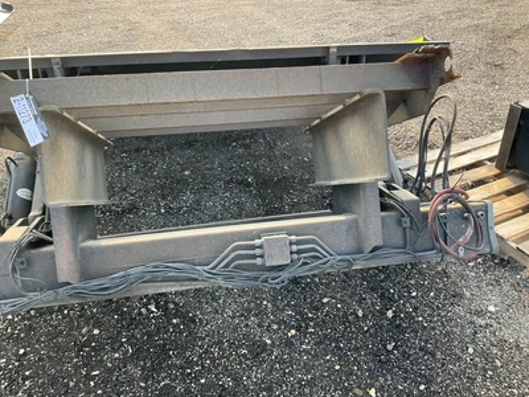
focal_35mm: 29
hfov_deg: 61.7
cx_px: 264
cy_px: 198
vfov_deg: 48.2
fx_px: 443
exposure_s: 1/138
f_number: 1.8
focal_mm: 3
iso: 20
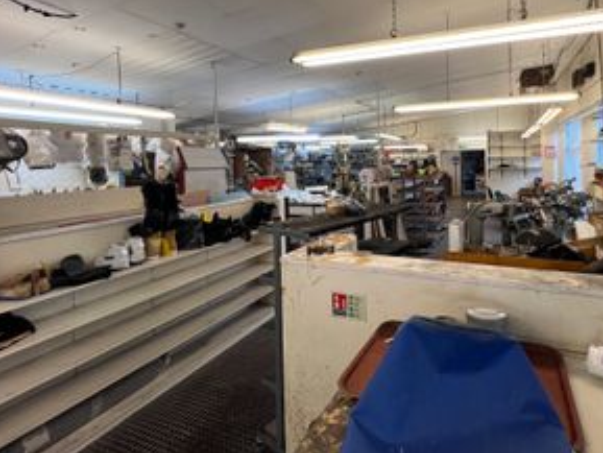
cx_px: 376
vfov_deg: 70.4
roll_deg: +0.9
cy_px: 169
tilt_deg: +0.5
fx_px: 314
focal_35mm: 18
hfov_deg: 86.1
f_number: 1.8
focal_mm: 1.57
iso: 50
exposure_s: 1/100
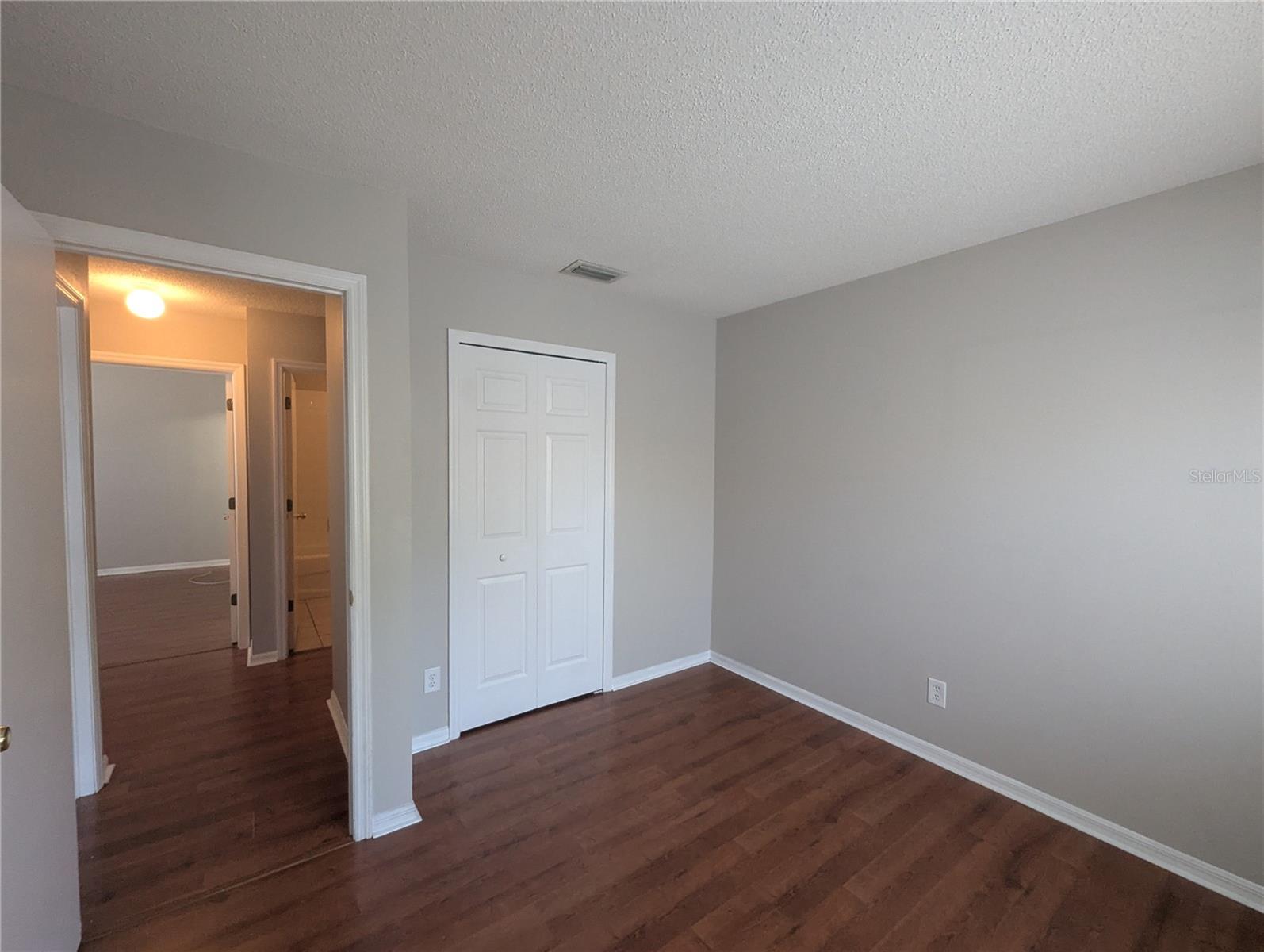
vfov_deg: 90.1
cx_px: 632
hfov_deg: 106.1
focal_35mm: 13
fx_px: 475
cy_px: 476
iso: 231
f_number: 2.2
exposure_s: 1/70.5
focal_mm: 1.95
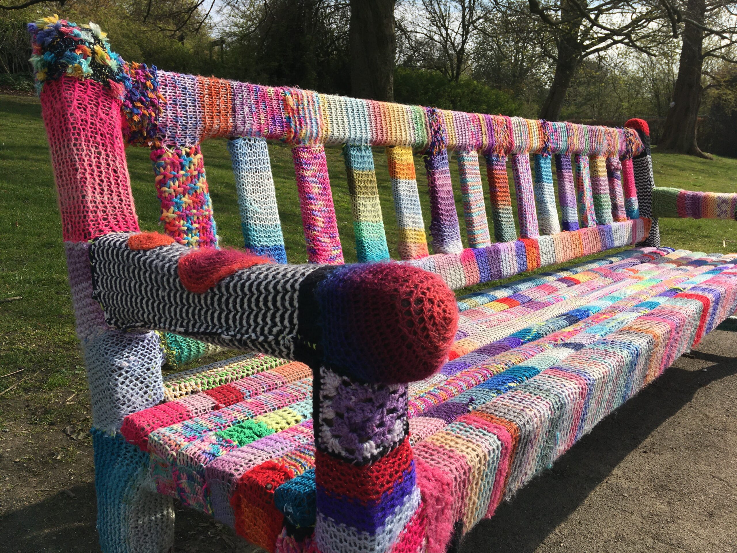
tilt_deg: -14.6
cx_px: 368
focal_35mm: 29
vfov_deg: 48.2
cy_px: 276
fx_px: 617
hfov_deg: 61.7
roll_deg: -1.3
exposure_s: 1/2481
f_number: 2.2
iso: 25
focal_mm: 4.15
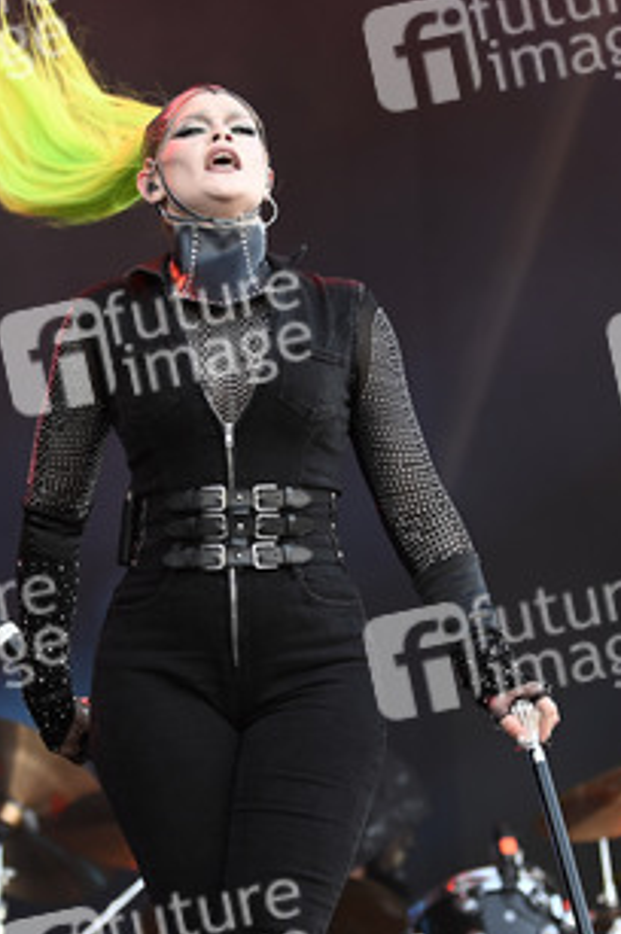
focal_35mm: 107
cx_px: 244
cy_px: 496
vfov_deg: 19.1
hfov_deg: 12.8
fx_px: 2775
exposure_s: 1/400
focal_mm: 82
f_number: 2.8
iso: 320
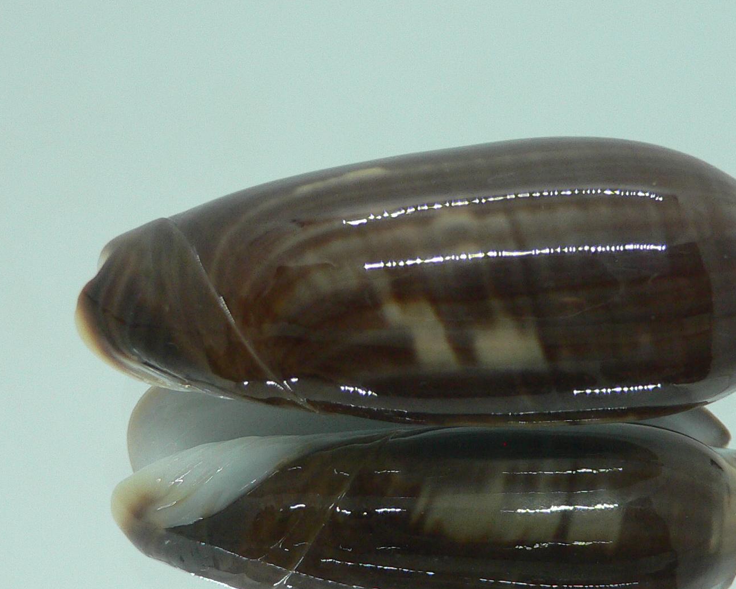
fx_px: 1155
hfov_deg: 35.2
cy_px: 360
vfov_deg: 28.5
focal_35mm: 53
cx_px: 441
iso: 150
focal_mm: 4.6
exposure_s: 1/60
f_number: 2.8
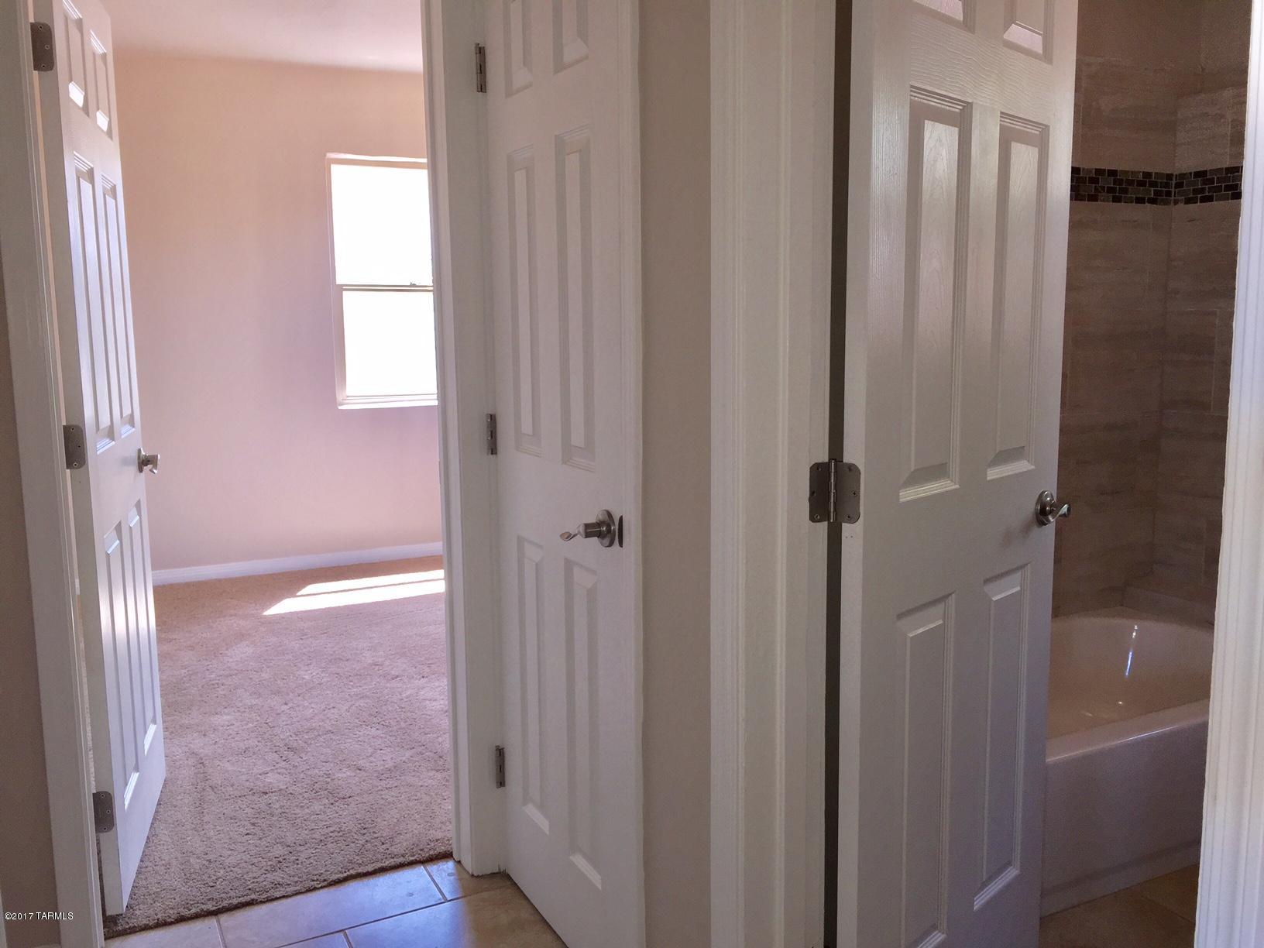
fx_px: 1059
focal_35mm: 29
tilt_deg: -7.5
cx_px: 632
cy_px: 474
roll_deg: +0.2
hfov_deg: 61.7
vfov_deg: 48.2
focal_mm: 4.15
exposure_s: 1/50
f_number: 2.2
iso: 32
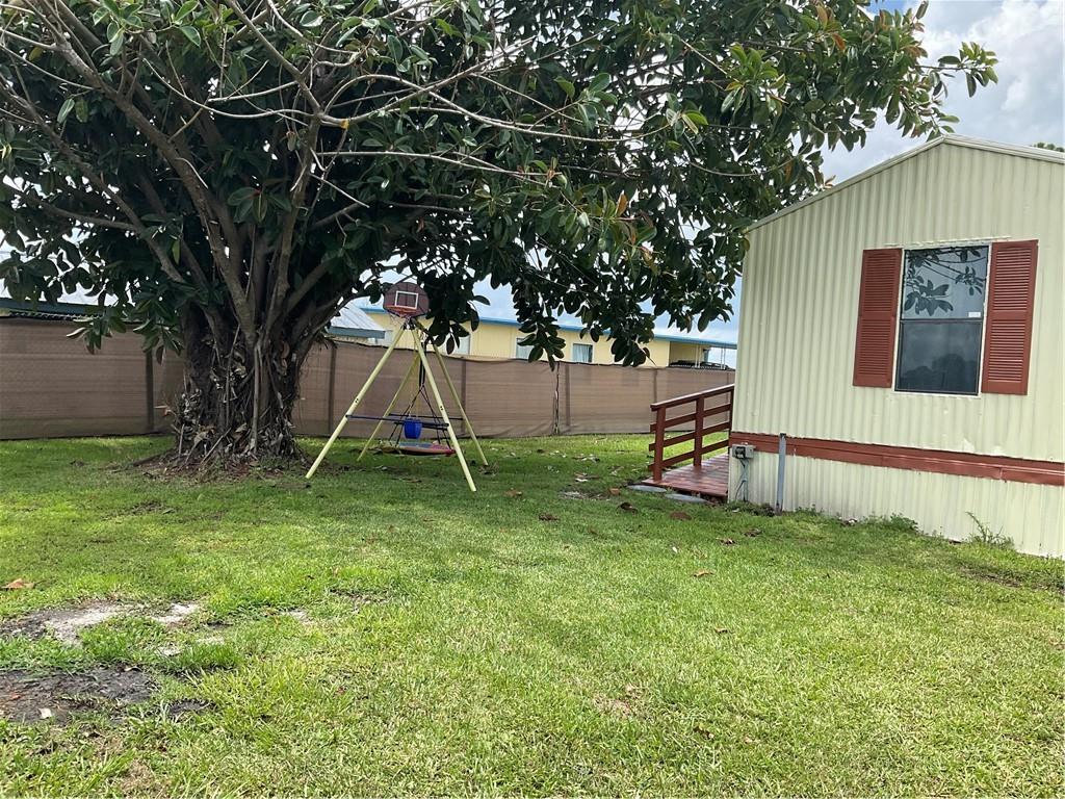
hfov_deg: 61.7
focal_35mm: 29
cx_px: 532
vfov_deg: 48.2
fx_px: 892
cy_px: 400
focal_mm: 3
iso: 16
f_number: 1.8
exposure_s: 1/883
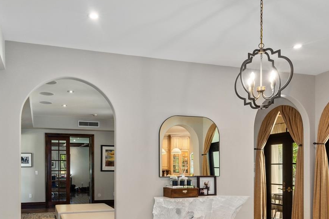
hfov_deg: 59.7
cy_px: 171
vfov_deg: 40.8
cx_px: 128
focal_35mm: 31
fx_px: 283
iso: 200
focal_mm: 17
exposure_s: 1/6
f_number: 8
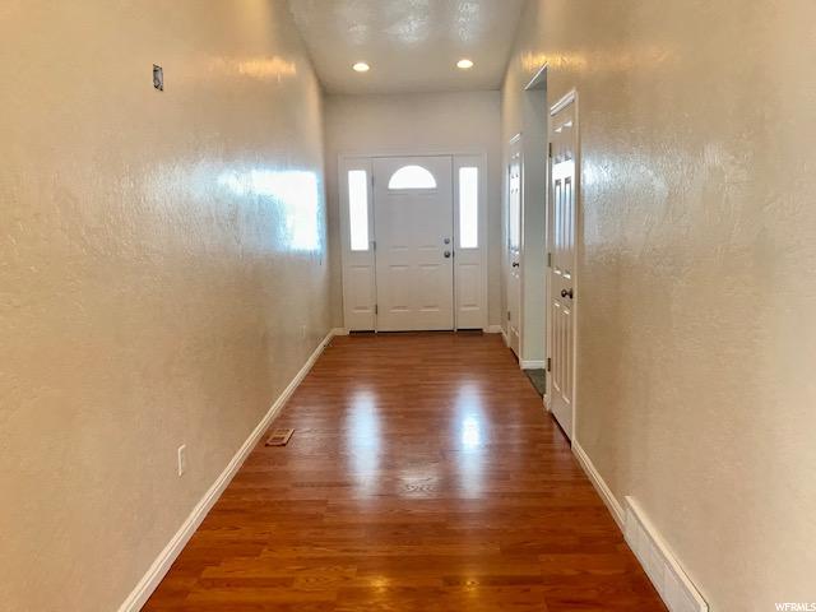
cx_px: 408
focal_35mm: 28
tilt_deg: -7.9
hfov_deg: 63.4
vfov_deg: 49.7
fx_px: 660
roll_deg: +2.0
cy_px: 306
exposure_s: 1/30
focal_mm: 3.99
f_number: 1.8
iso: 32
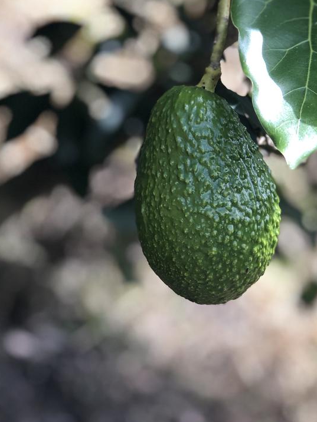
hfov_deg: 17.2
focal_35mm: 86
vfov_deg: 22.7
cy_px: 144
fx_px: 1050
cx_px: 179
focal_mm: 6.6
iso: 32
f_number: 2.8
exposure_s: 1/120
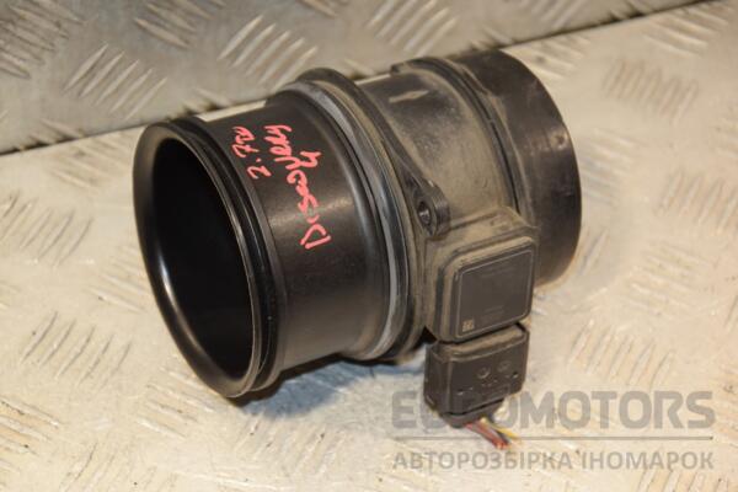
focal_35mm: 112
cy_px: 246
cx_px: 369
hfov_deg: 18.2
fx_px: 2306
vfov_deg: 12.2
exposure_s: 1/160
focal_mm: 75
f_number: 5.3
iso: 800
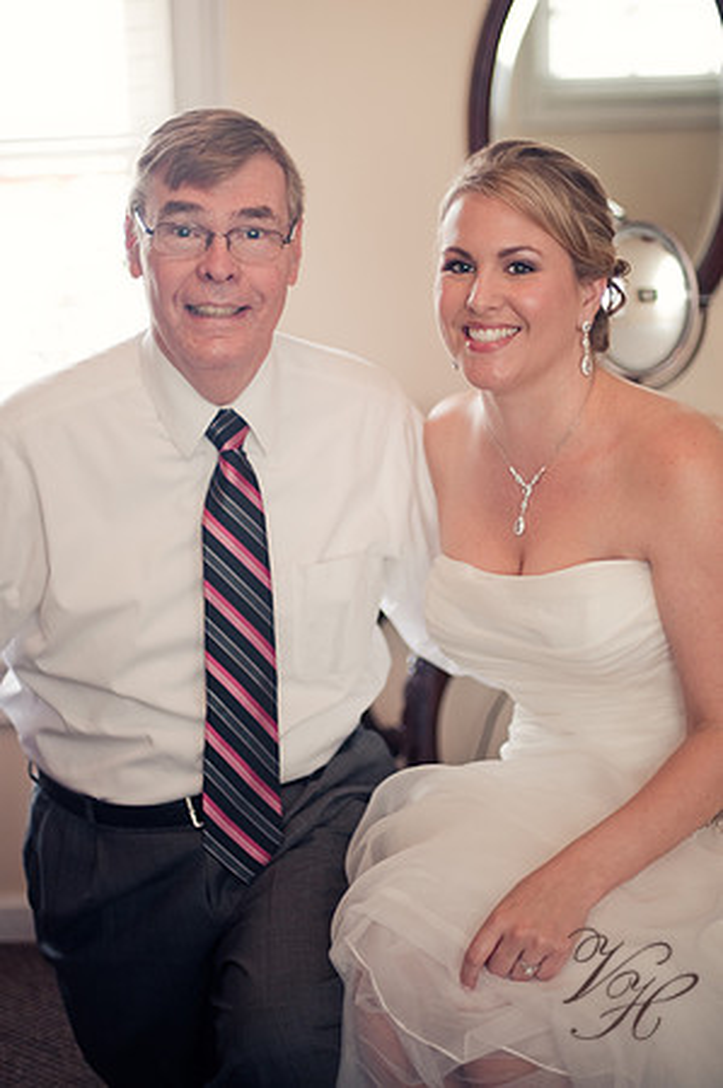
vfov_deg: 39.6
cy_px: 544
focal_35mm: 50
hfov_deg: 26.9
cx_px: 362
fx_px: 1510
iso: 400
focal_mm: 50
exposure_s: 1/160
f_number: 1.4
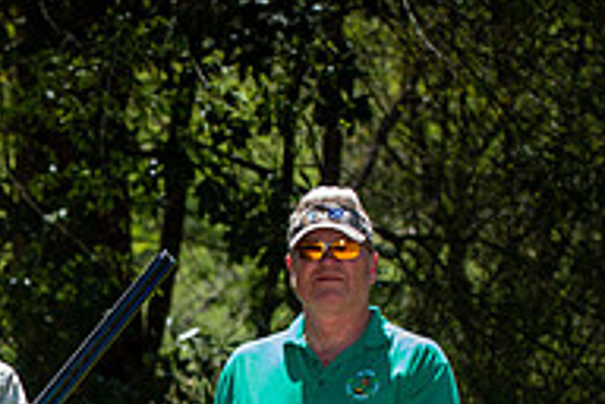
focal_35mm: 211
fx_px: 3546
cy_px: 571
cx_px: -230
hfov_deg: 9.5
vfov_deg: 6.4
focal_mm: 70
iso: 50
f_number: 3.5
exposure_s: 1/250
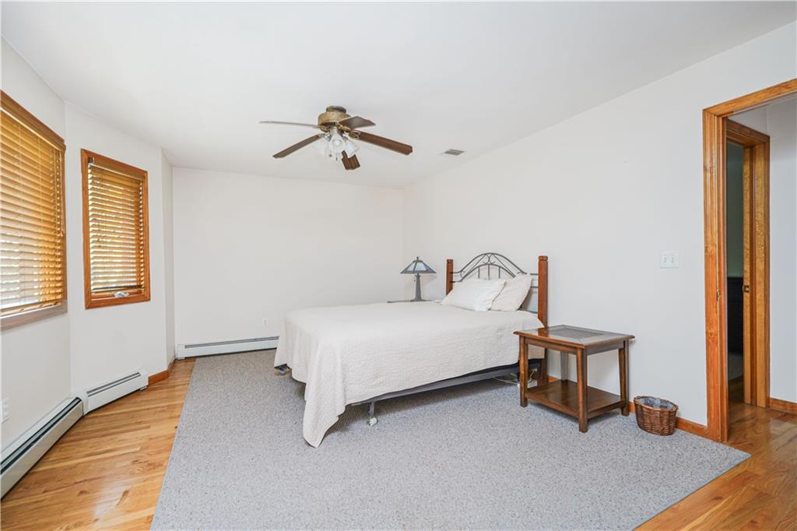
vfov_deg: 73.7
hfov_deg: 96.8
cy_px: 266
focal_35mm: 16
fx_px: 354
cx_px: 398
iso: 64
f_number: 4
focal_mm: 16
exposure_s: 1/15
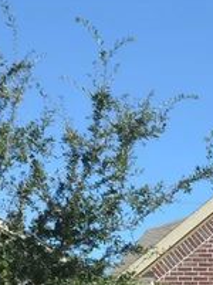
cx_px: 479
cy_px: 397
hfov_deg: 9.2
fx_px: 1210
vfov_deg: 12.9
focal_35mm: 147
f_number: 8
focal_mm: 20
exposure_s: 1/250
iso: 125
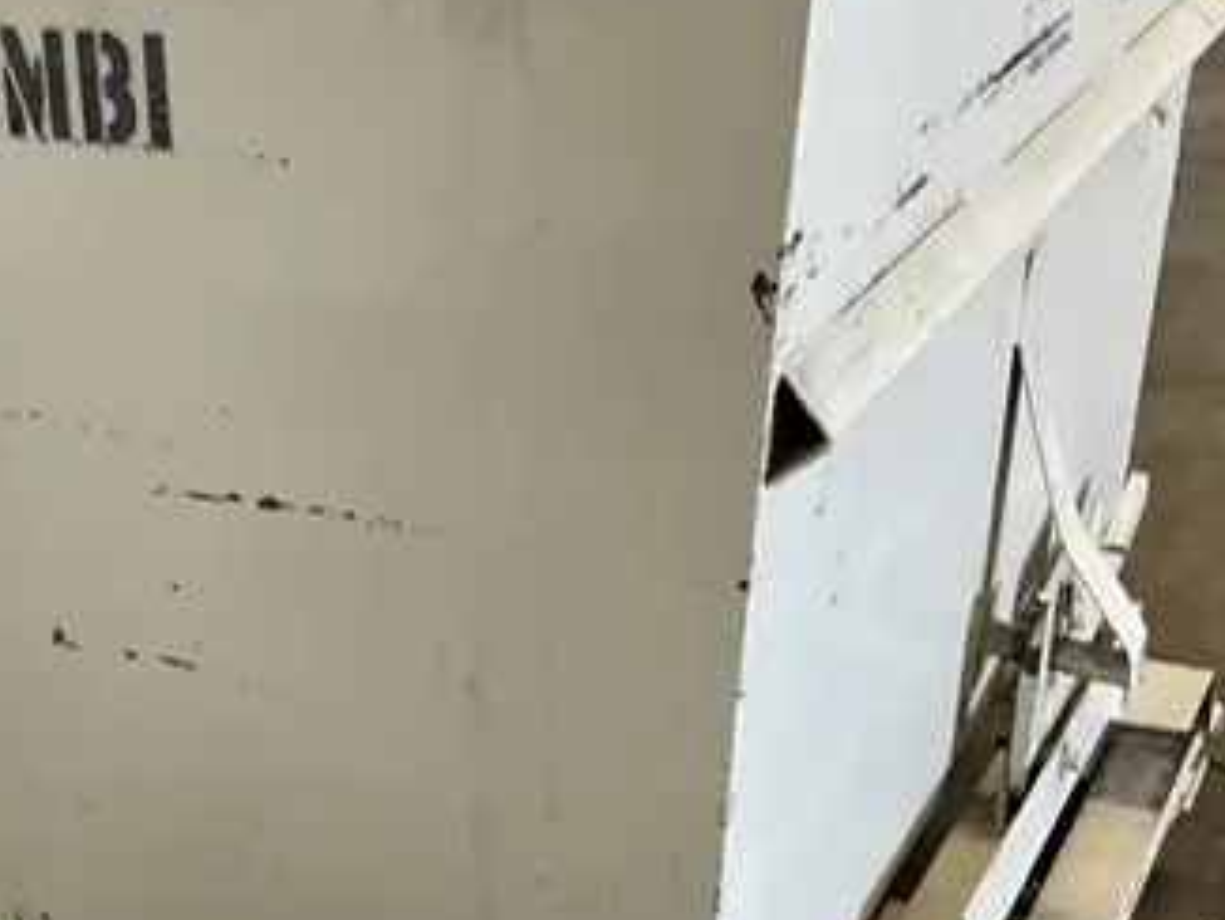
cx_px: 290
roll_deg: +2.2
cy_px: 405
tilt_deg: -18.7
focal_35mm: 67
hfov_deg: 28.5
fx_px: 2372
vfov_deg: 21.9
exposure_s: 1/60
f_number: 1.8
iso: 160
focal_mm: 3
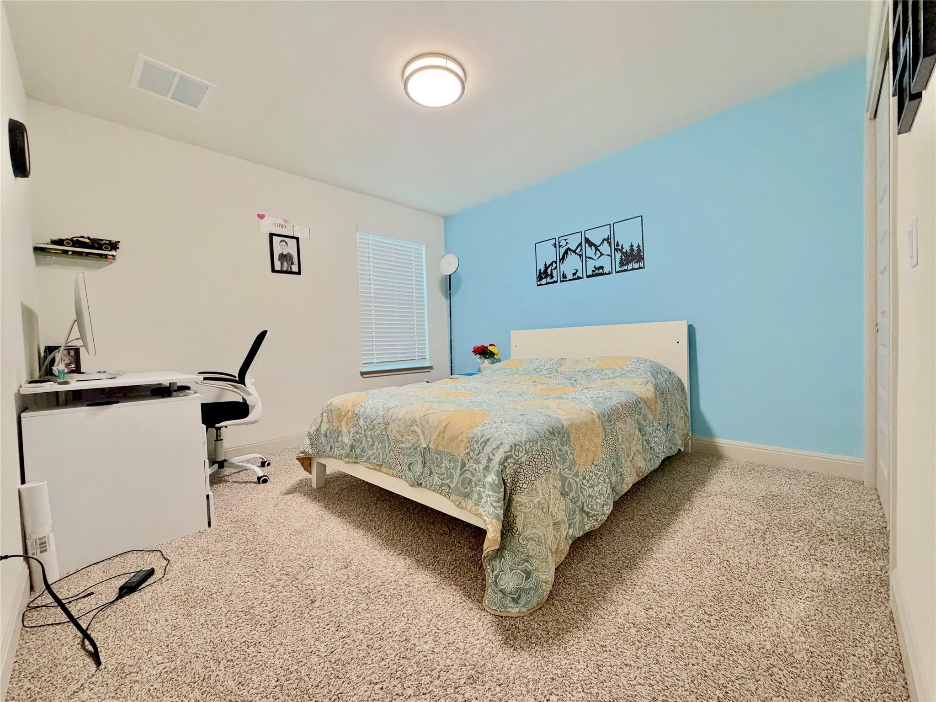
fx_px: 379
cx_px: 468
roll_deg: +1.8
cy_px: 351
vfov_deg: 85.7
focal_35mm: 14
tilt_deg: -0.9
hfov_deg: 102.1
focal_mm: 2.22
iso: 400
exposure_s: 1/60
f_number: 2.2
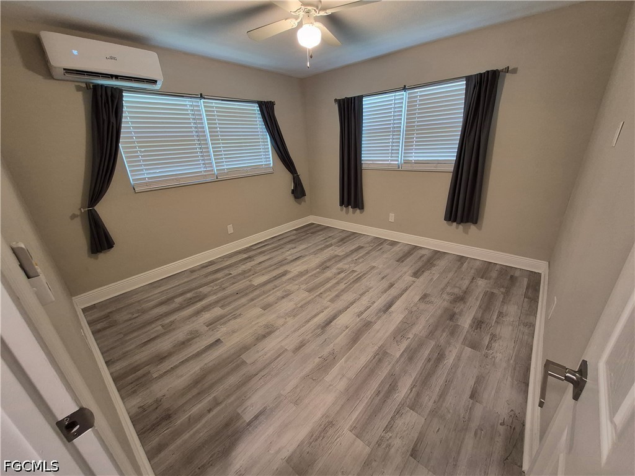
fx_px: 238
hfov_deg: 106.2
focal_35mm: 13
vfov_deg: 89.9
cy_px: 238
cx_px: 318
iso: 250
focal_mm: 1.74
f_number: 2.2
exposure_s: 1/60.2
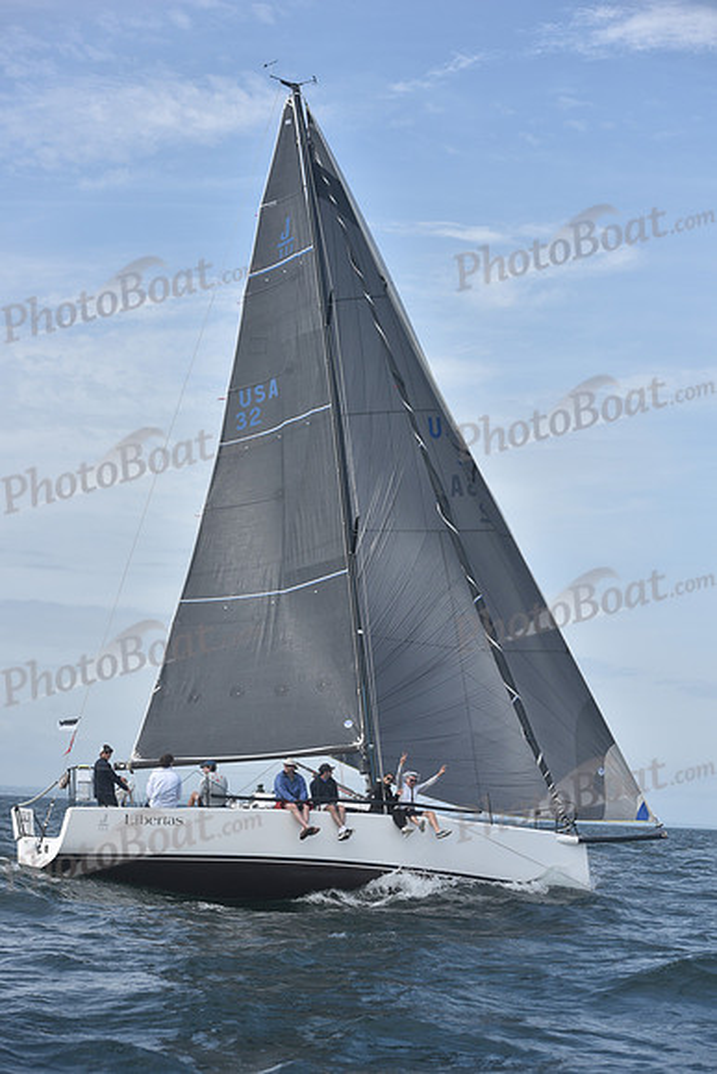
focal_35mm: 70
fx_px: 2090
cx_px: 358
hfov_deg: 19.5
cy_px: 537
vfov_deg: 28.8
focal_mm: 70
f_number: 6.3
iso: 200
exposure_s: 1/1250
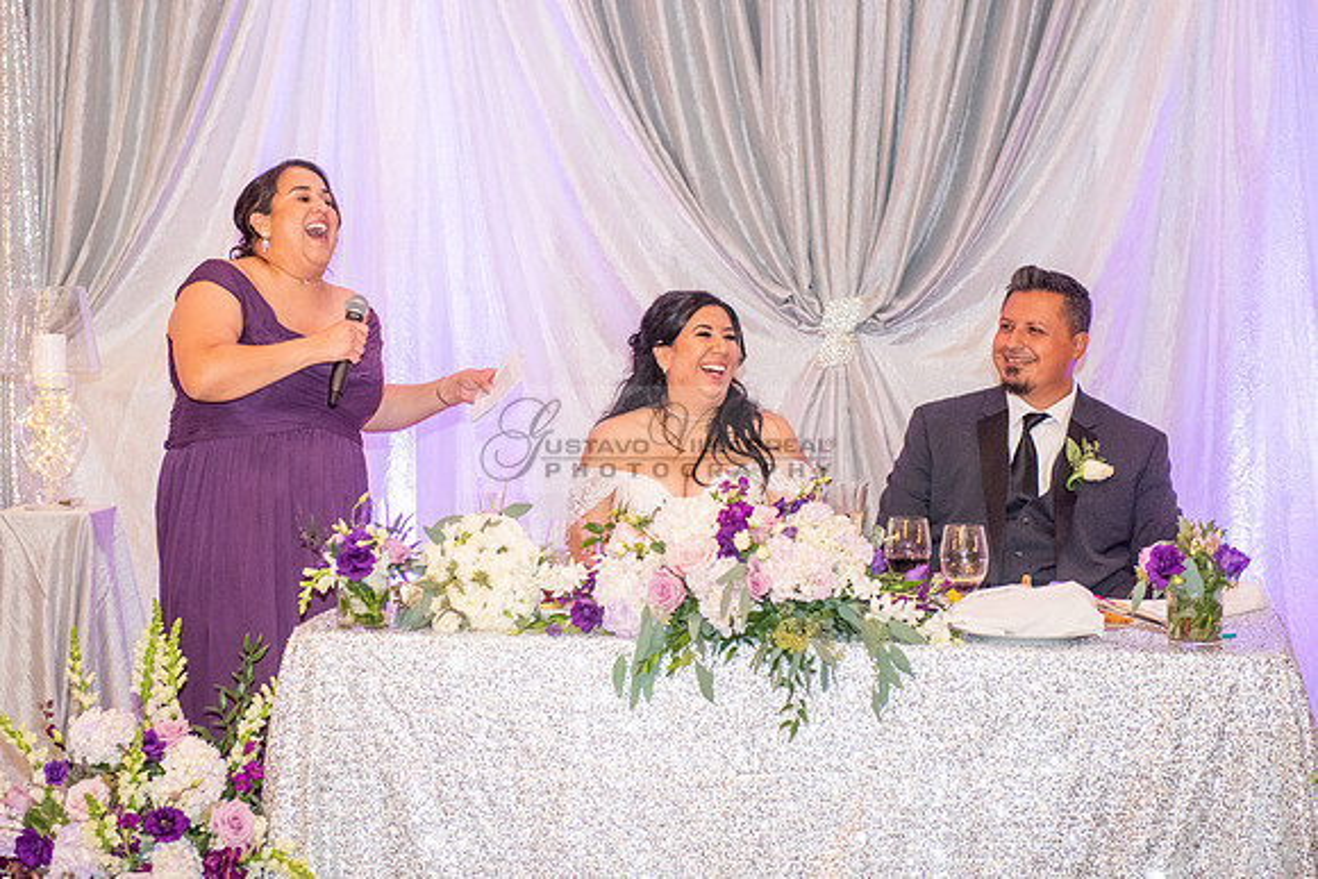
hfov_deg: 23.8
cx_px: 539
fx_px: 3123
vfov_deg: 16.0
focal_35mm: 85
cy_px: 418
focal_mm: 70
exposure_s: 1/160
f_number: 3.5
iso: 1600
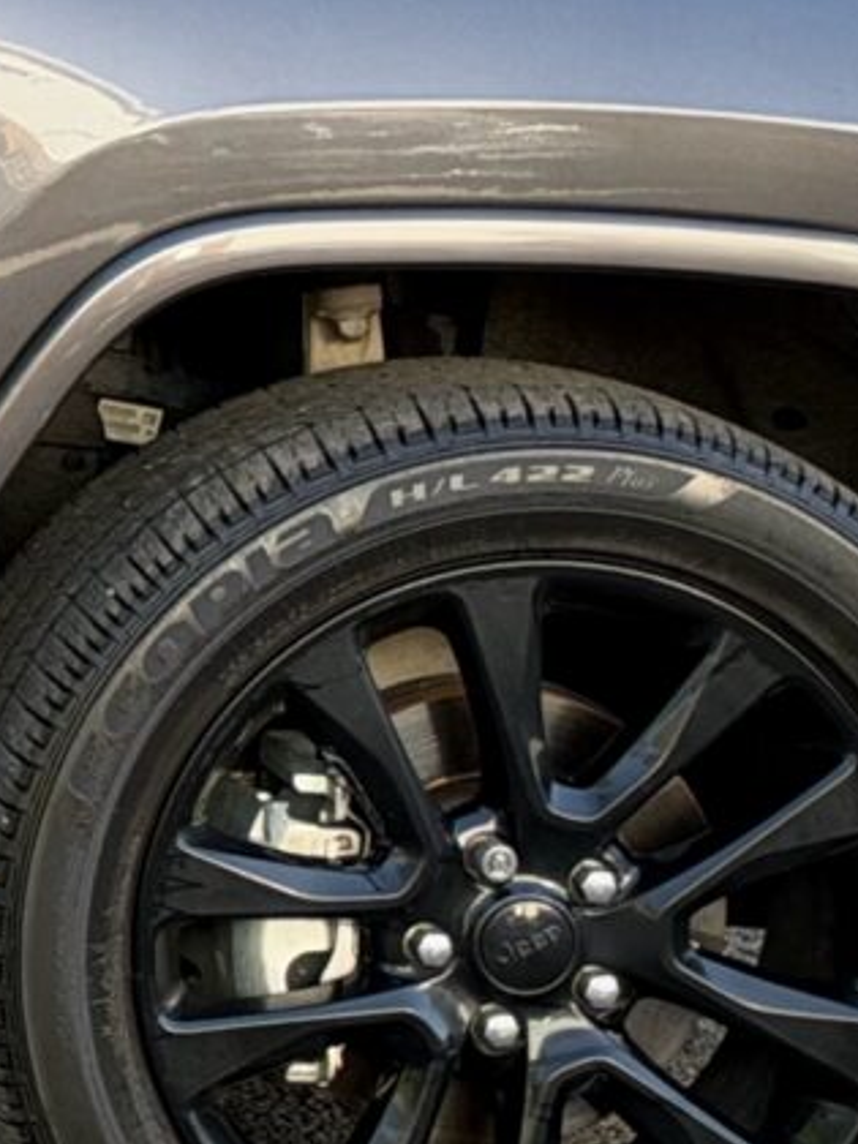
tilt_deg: -5.5
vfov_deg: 9.8
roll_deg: +0.2
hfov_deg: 6.6
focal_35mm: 201
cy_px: -8
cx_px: -1825
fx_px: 6643
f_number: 1.8
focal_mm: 6.93
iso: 80
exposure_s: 1/297
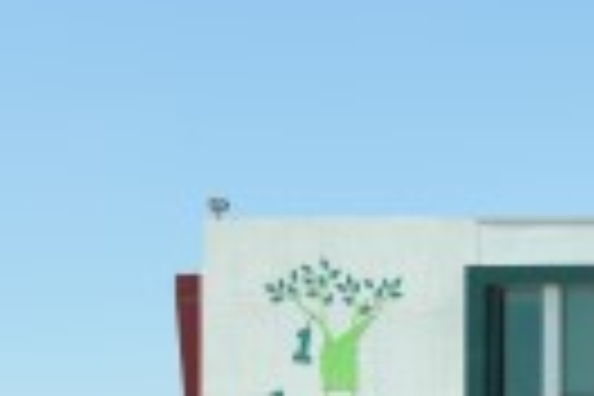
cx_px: 1328
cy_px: 502
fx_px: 3201
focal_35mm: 194
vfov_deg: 7.0
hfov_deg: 9.6
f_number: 11
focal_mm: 40
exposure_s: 1/125
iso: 100
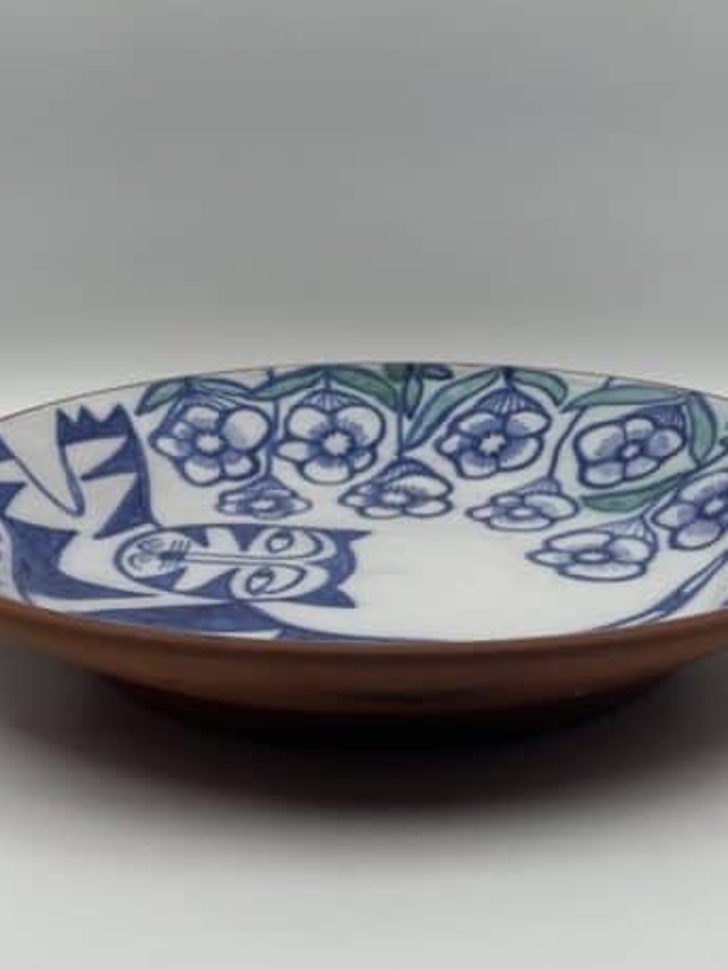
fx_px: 2354
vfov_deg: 23.3
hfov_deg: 17.6
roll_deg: -1.7
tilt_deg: -16.1
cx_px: 414
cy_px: 422
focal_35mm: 84
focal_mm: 6.86
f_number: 1.78
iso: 64
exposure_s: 1/594
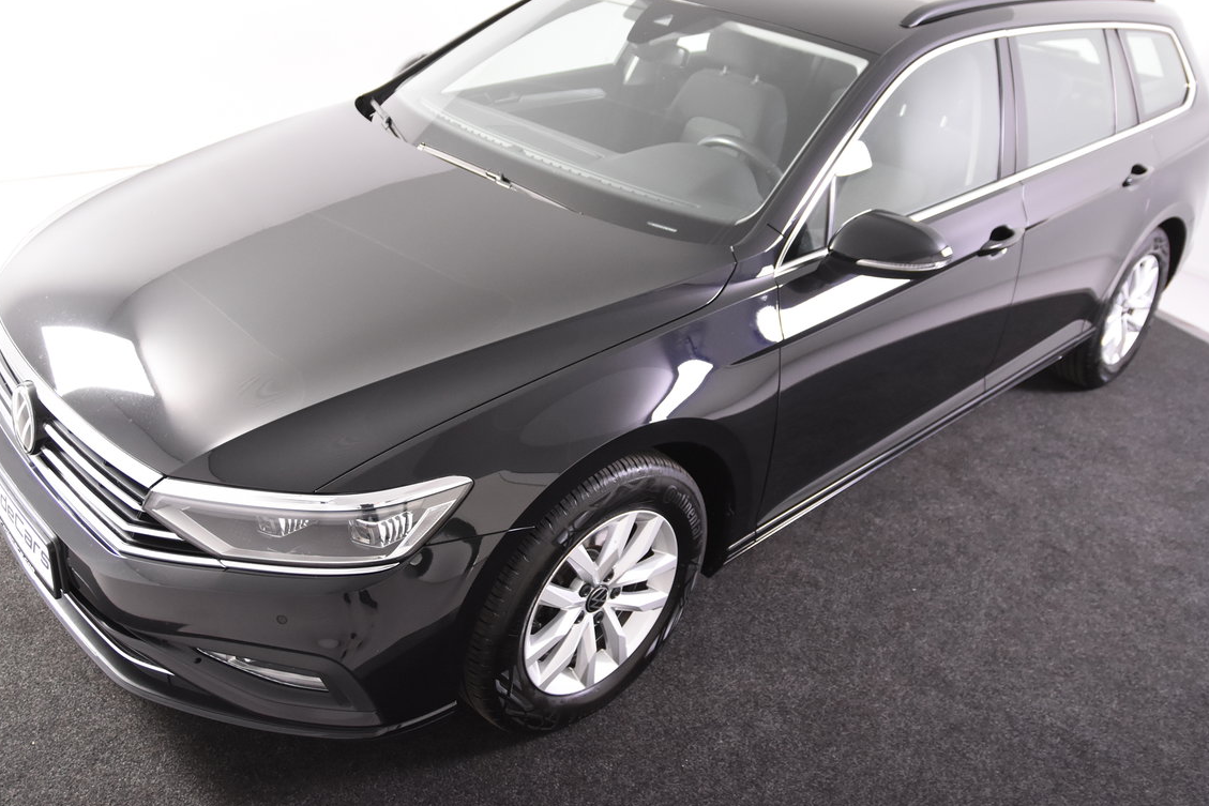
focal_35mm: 34
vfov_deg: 38.8
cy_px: 359
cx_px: 603
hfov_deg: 55.8
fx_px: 1142
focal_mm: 20
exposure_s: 1/40
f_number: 3.2
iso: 1600
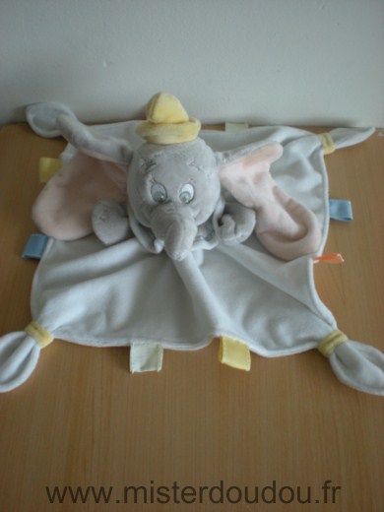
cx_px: 192
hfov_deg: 37.7
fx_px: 562
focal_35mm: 38
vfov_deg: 49.0
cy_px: 256
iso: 200
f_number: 3.1
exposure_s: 1/31.3
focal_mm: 6.3
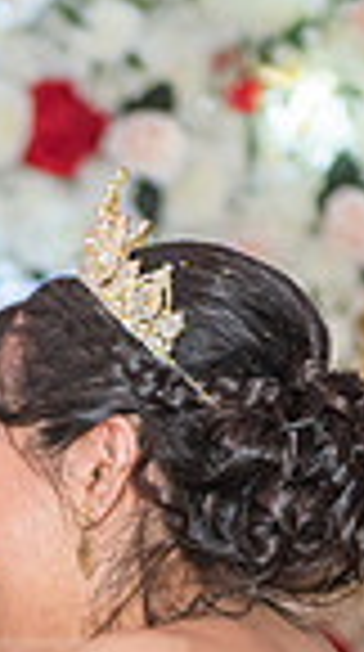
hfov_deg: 4.1
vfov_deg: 7.3
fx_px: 5071
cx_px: -193
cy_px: 744
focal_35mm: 294
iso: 800
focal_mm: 70
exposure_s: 1/160
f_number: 3.2
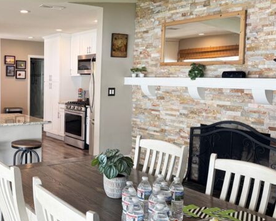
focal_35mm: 41
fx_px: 335
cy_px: 96
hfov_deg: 42.9
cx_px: 59
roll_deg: -1.3
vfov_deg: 36.4
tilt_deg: -3.0
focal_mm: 6.76
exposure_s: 1/120
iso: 100
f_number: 1.78
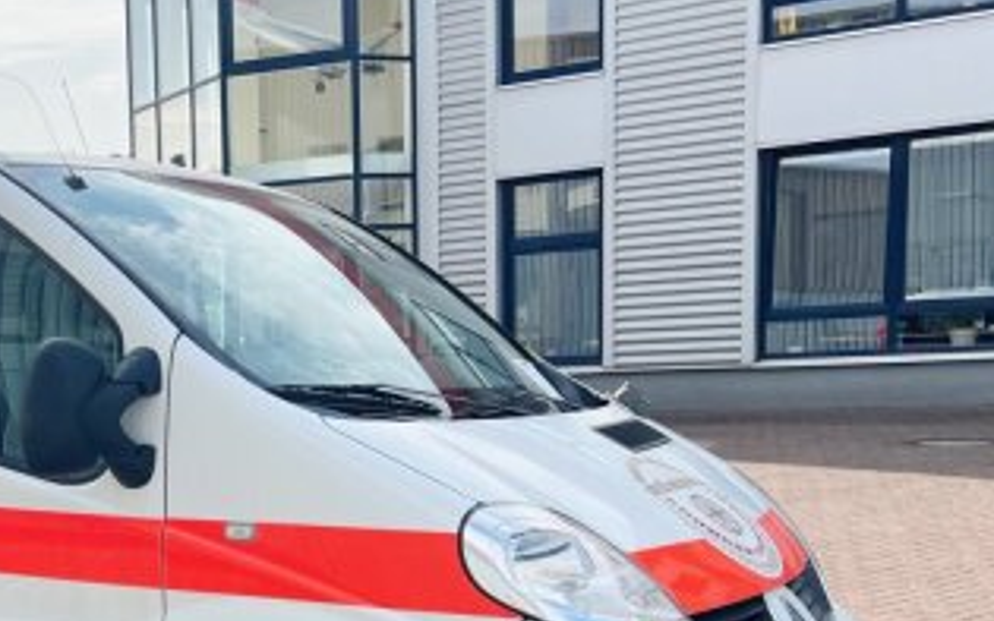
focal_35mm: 56
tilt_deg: -6.1
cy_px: 589
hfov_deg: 34.0
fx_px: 1517
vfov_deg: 22.4
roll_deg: +2.8
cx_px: 69
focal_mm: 5.7
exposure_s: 1/2404
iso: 50
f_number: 1.5
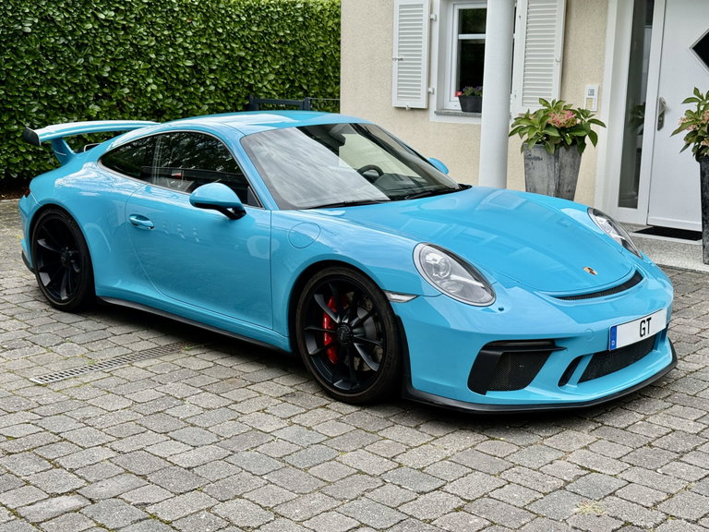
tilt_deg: -11.6
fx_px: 983
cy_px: 266
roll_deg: -0.8
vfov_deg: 30.3
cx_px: 354
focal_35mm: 48
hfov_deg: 39.7
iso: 80
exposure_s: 1/1931
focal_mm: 6.76
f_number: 1.78
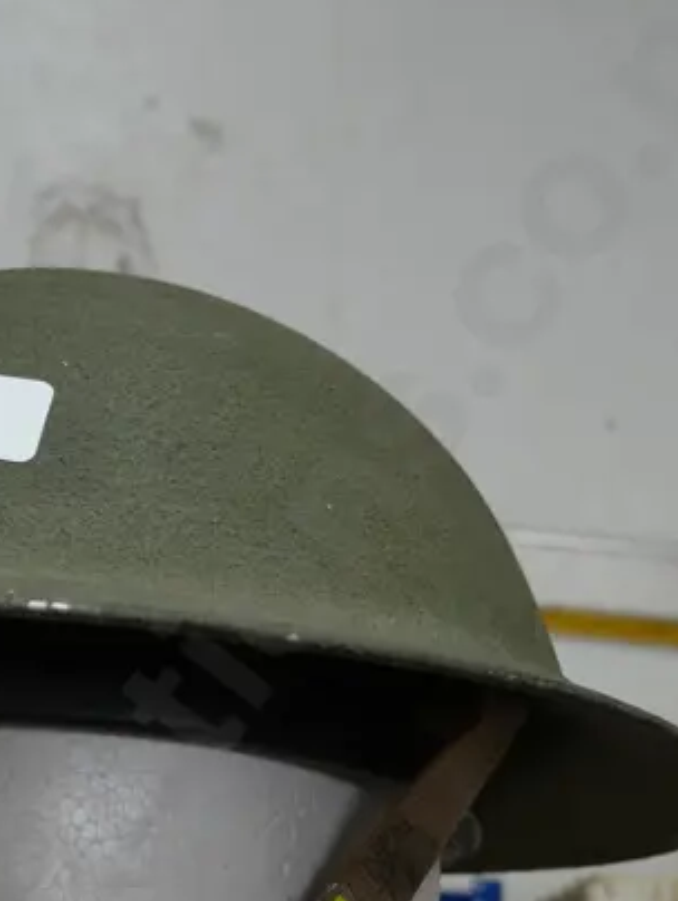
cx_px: 77
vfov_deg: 24.6
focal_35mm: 76
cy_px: 865
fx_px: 1981
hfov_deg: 19.1
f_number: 3.6
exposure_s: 1/80
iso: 200
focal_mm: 15
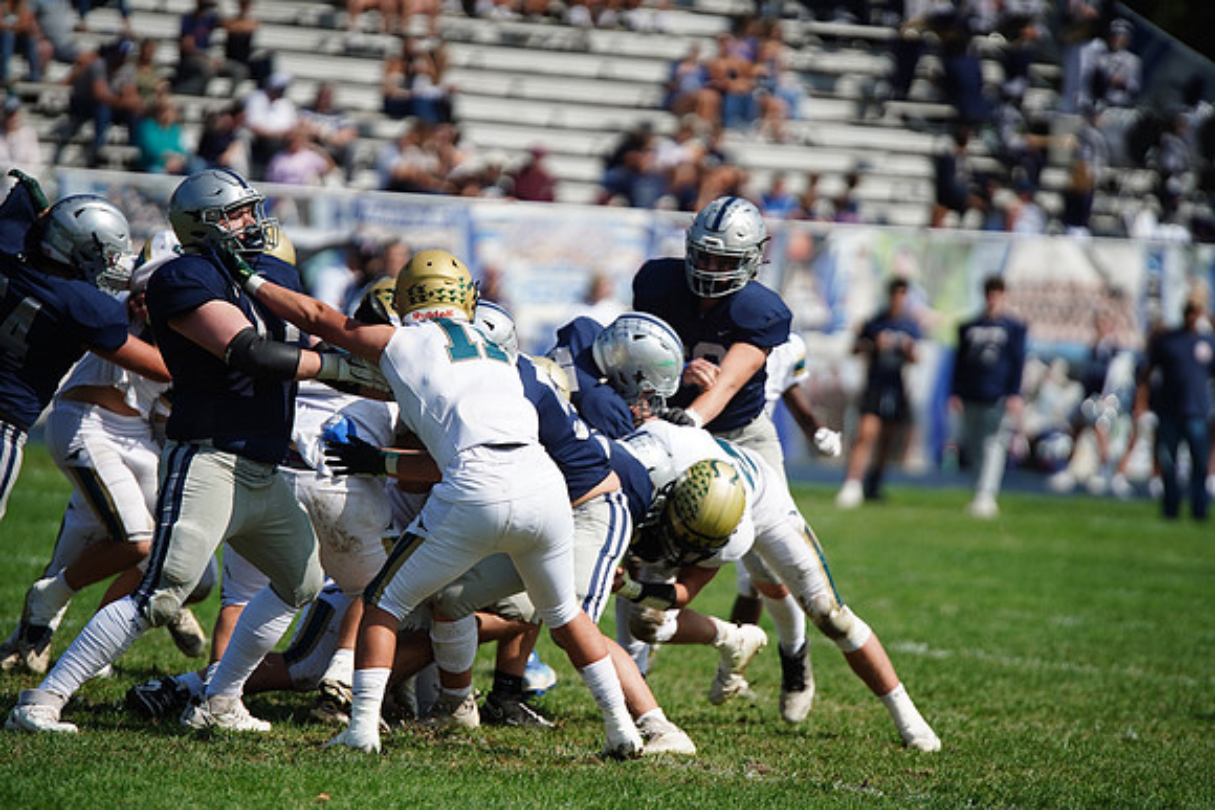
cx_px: 608
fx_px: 10127
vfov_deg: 4.6
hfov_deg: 6.9
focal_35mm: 300
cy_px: 405
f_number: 2.8
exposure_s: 1/6400
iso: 400
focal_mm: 300
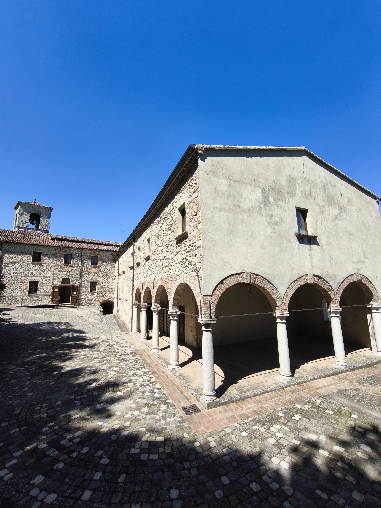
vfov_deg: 98.2
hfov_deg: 81.7
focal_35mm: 15
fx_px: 220
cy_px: 254
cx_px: 190
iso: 50
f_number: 2.2
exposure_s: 1/850
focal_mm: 1.91
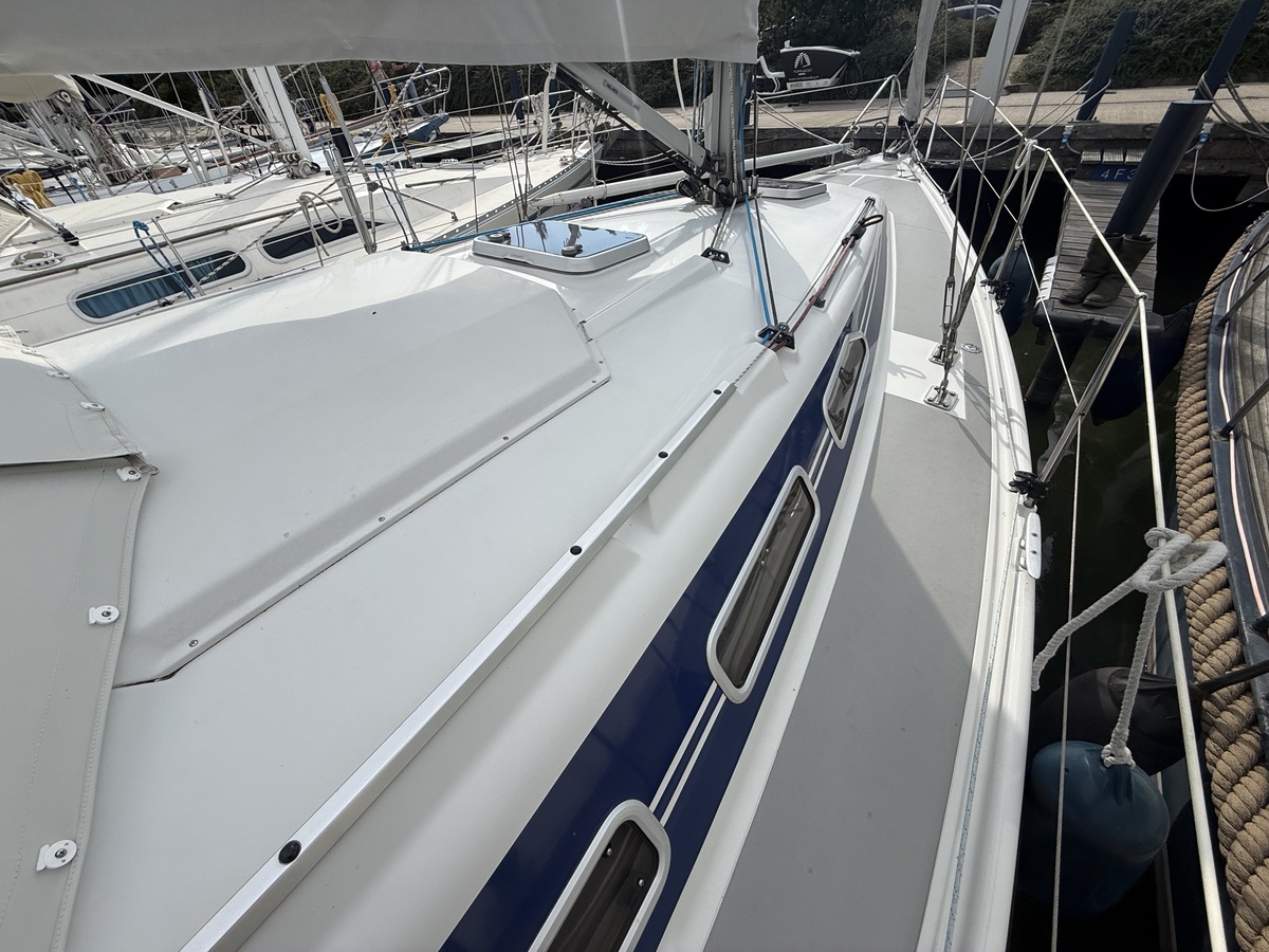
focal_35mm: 14
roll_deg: +4.6
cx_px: 634
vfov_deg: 85.7
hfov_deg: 102.1
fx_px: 513
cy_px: 476
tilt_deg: -39.0
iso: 50
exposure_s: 1/3460
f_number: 2.2
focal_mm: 2.22
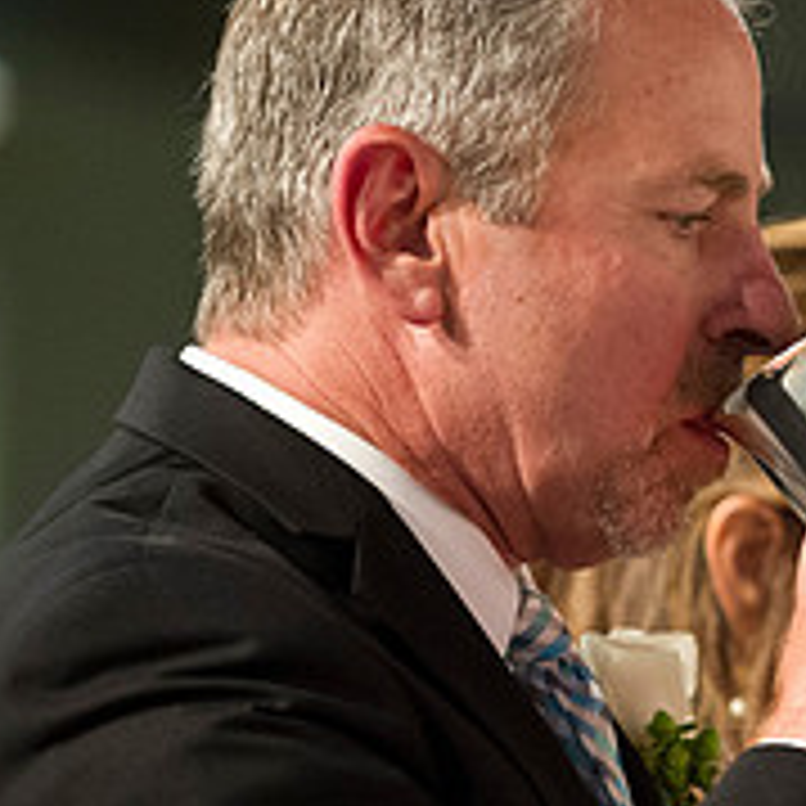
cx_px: 1180
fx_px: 11591
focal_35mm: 440
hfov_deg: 4.0
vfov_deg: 4.0
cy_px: 491
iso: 5000
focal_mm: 160
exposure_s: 1/160
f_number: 2.8
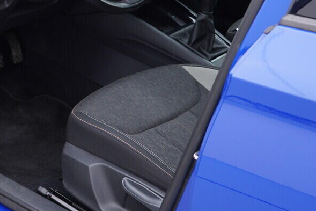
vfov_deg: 15.5
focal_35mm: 88
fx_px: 773
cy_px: 46
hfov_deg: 22.0
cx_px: -18
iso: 125
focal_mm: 24
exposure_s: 1/40
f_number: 2.8
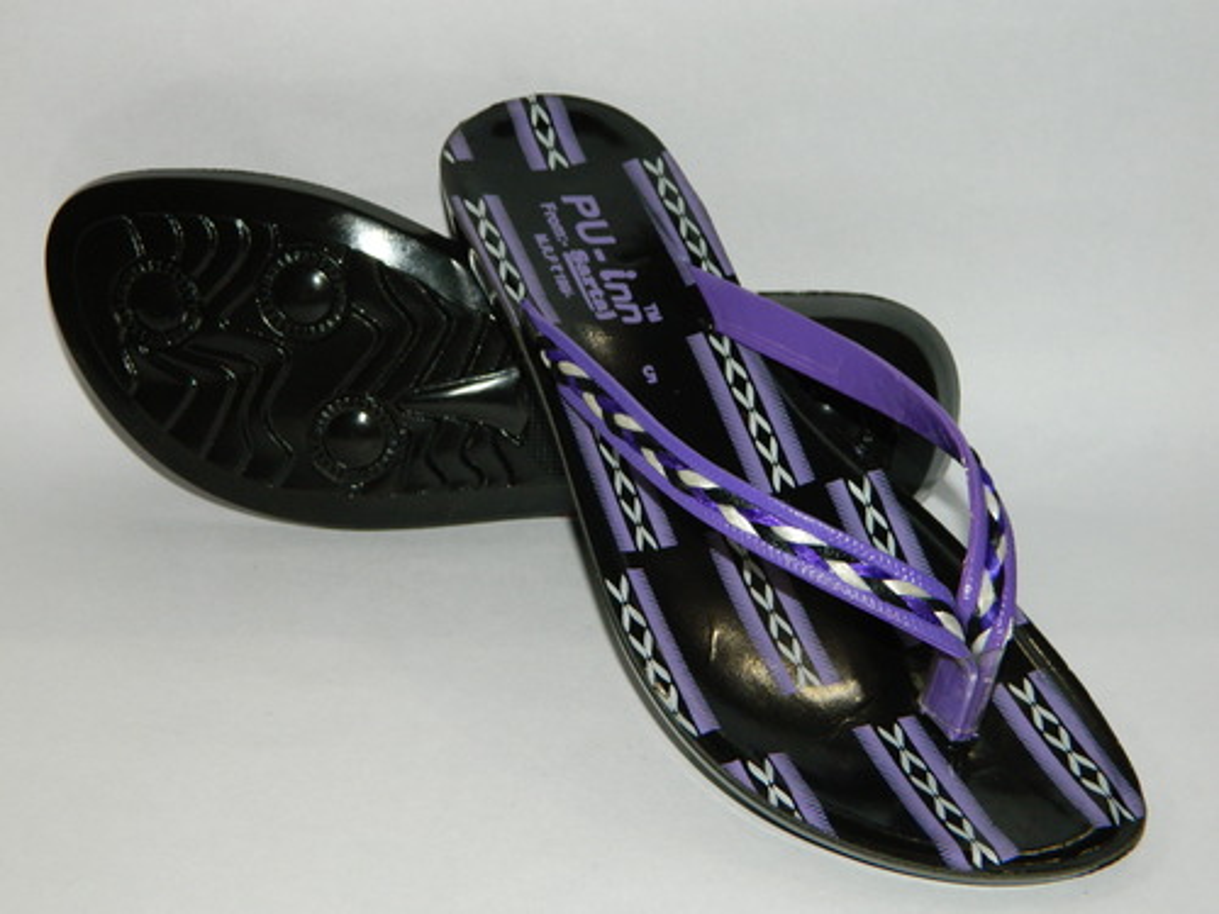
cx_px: 610
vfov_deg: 25.7
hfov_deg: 33.8
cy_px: 457
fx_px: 2007
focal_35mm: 57
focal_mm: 10.2
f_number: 3.8
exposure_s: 1/50
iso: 200
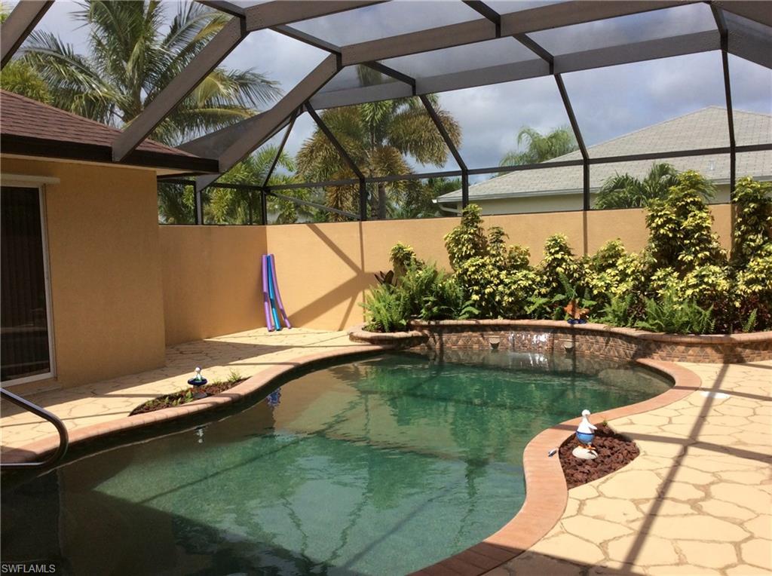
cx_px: 386
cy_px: 288
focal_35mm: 32
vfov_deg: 44.0
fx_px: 712
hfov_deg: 56.9
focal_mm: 3.3
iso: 32
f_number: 2.4
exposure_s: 1/1217
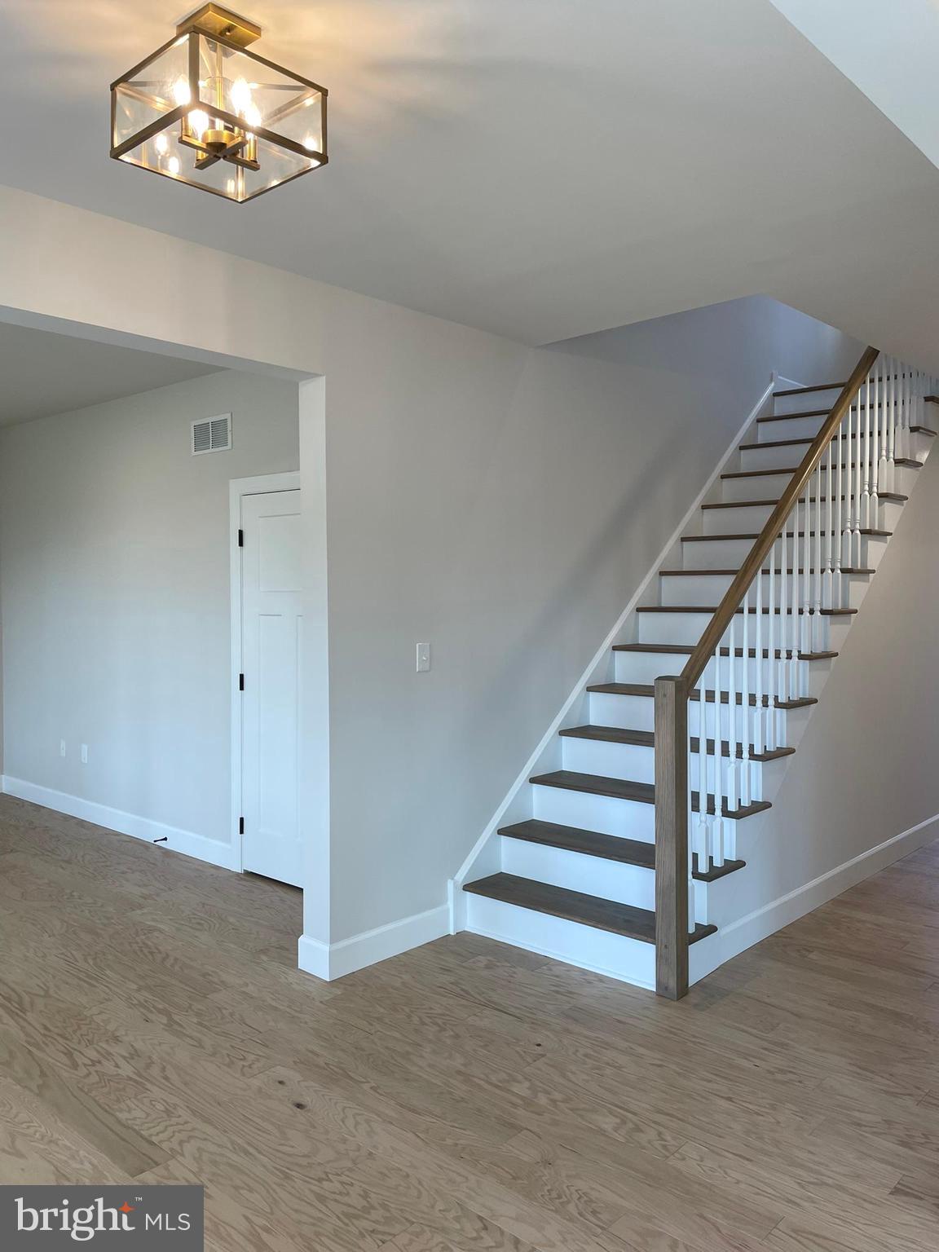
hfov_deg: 53.1
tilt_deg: -0.4
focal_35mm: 26
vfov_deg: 67.3
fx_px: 940
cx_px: 470
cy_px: 626
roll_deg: +1.1
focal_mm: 4.2
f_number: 1.6
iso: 80
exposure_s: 1/120
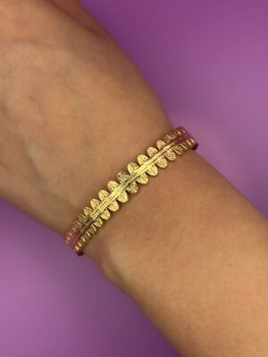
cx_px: 134
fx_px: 495
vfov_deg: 39.7
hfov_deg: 30.3
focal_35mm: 48
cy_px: 178
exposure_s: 1/213
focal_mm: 6.76
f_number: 1.78
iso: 64
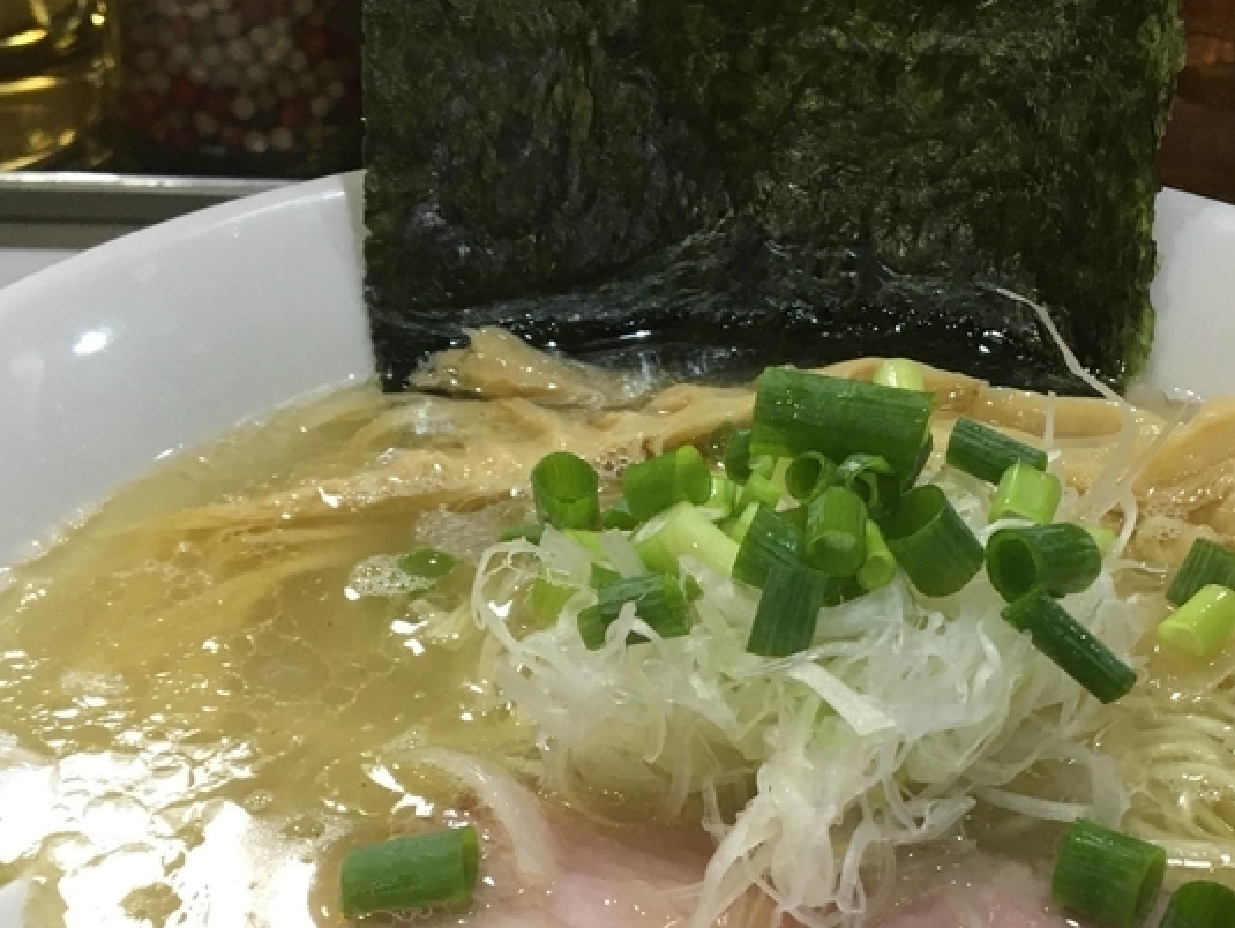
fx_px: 2321
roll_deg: +0.0
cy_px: 873
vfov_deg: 22.0
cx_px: 748
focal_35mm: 65
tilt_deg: -41.5
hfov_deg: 29.7
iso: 100
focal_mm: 4.15
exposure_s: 1/33
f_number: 2.2
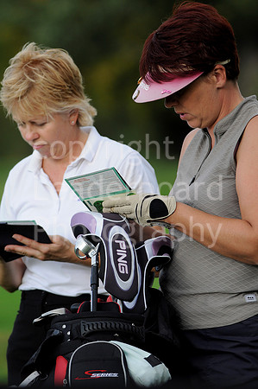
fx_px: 4848
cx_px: 129
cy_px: 194
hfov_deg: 3.0
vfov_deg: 4.6
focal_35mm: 450
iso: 400
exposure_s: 1/800
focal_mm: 300
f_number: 5
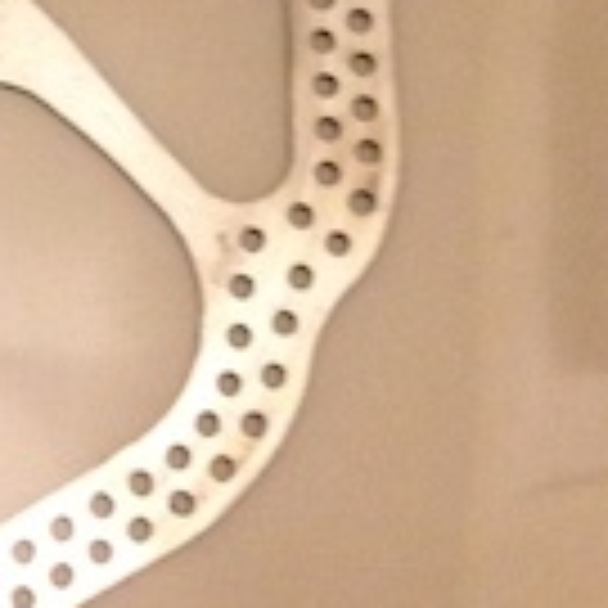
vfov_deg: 9.4
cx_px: -284
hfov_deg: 9.3
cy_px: -135
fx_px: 3656
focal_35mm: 184
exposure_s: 1/20
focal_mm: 4.28
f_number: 2.4
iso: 250
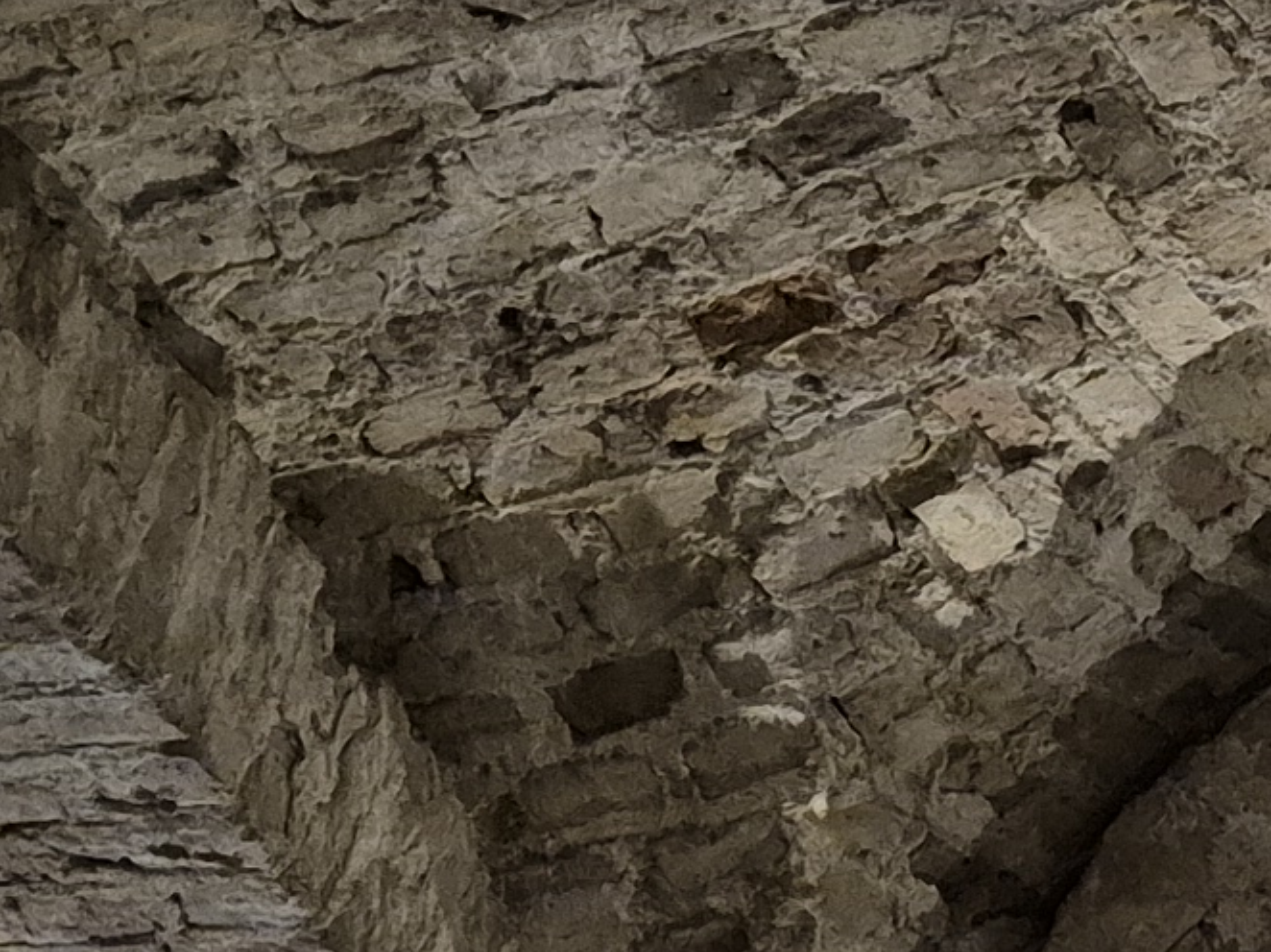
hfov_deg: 14.0
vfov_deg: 10.5
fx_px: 5102
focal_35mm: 139
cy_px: 1175
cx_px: 1248
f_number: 1.8
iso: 1600
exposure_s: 1/50
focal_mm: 5.4
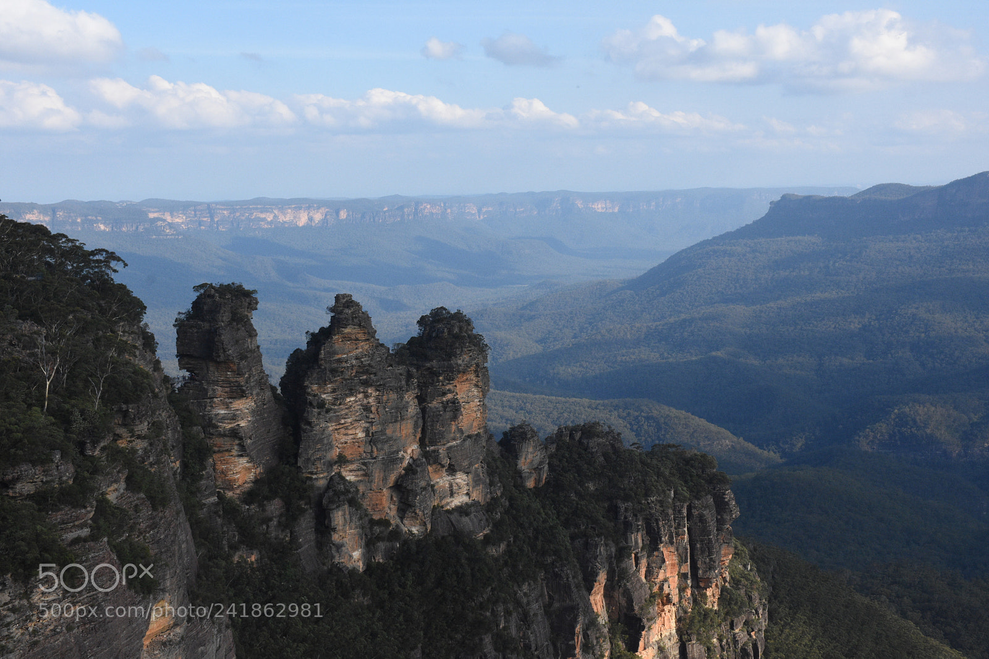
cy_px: 330
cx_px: 494
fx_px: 1318
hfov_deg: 41.1
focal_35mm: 48
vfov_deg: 28.1
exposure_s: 1/1250
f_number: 11
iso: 1250
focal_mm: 32
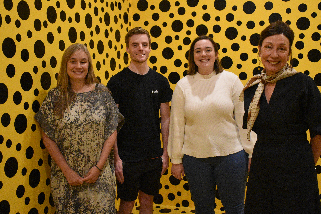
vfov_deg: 30.7
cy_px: 89
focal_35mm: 44
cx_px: 182
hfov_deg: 44.7
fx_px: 390
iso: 4000
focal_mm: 21
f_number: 3.8
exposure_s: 1/125
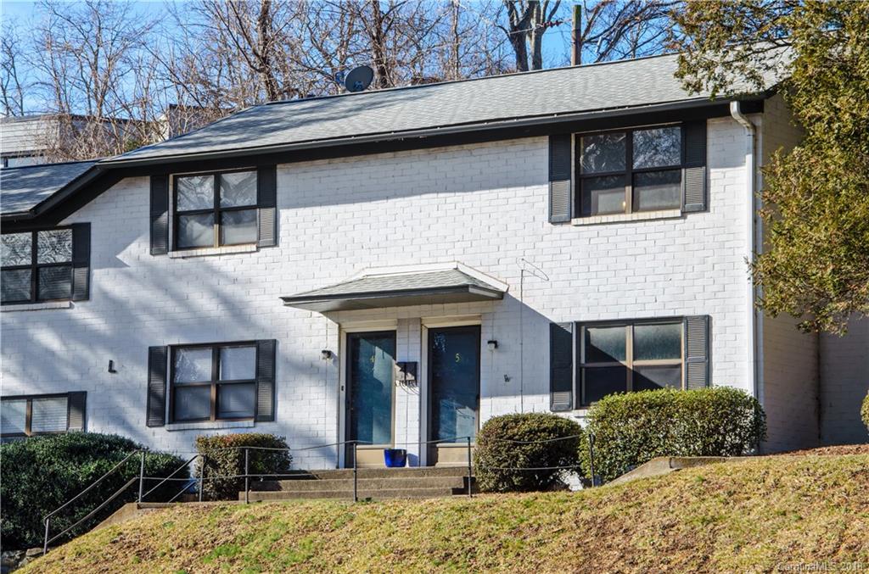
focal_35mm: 99
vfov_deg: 13.7
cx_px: 434
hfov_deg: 20.7
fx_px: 2383
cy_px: 287
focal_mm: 66
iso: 100
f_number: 11
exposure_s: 1/80
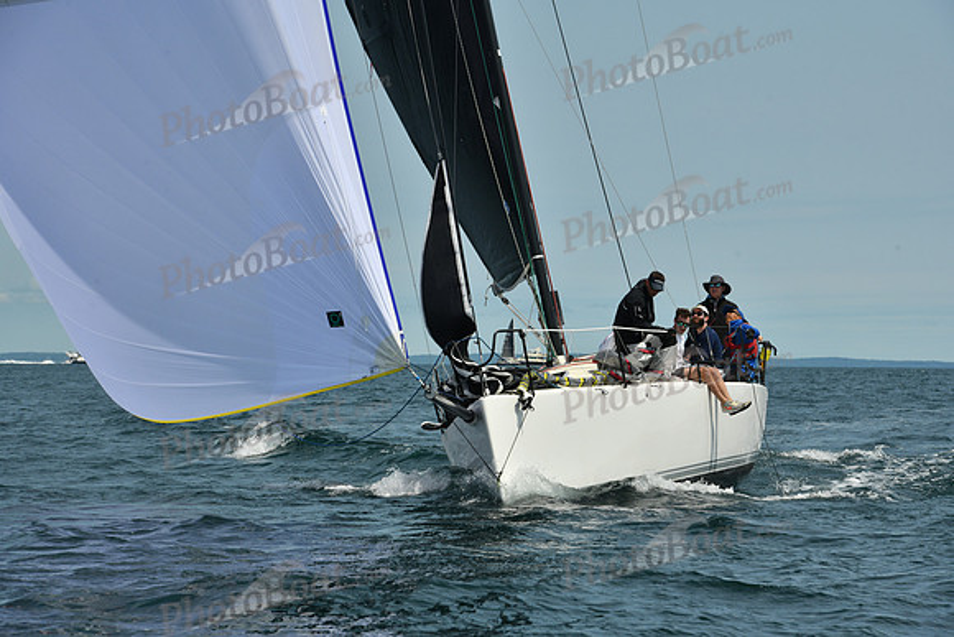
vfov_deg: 8.1
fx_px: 4506
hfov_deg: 12.1
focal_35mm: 170
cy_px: 318
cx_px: 477
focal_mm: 170
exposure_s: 1/1000
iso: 320
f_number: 11
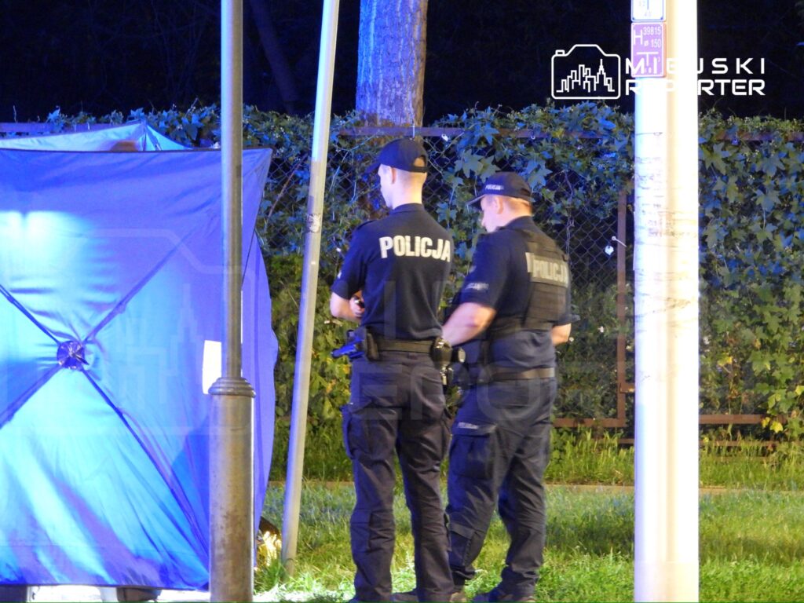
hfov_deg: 5.7
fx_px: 8013
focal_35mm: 345
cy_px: 302
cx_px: 402
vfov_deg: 4.3
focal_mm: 62.1
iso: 1250
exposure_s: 1
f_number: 4.5
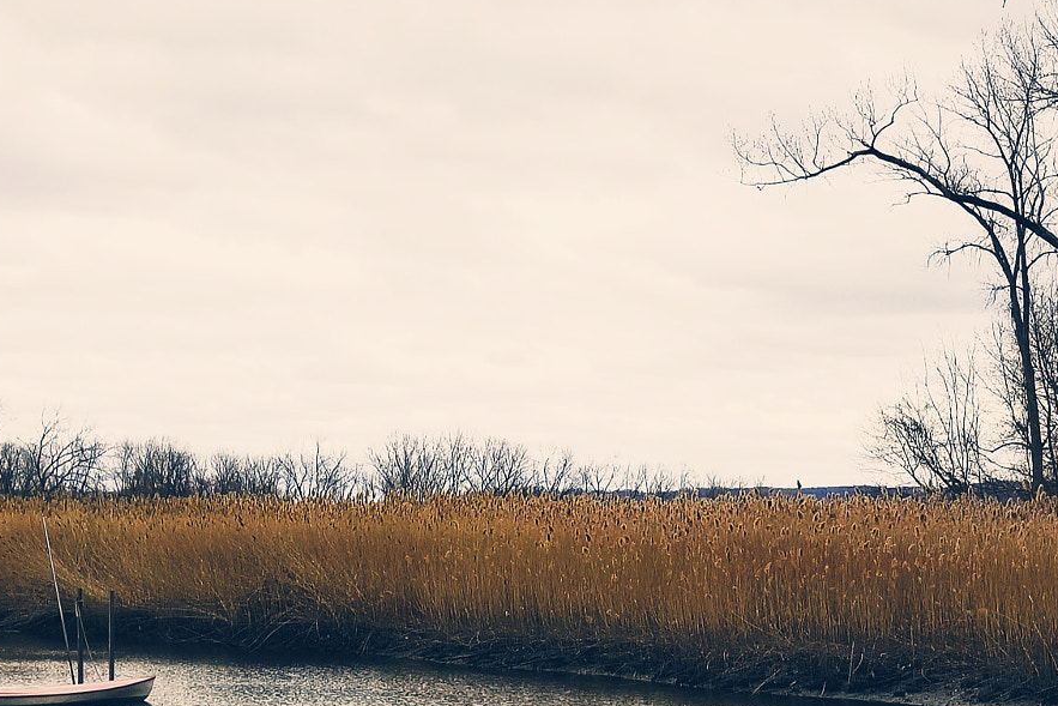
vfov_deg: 27.1
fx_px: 1440
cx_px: 501
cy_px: 550
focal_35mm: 49
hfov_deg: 40.3
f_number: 1.7
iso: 50
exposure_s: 1/1698
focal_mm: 4.25
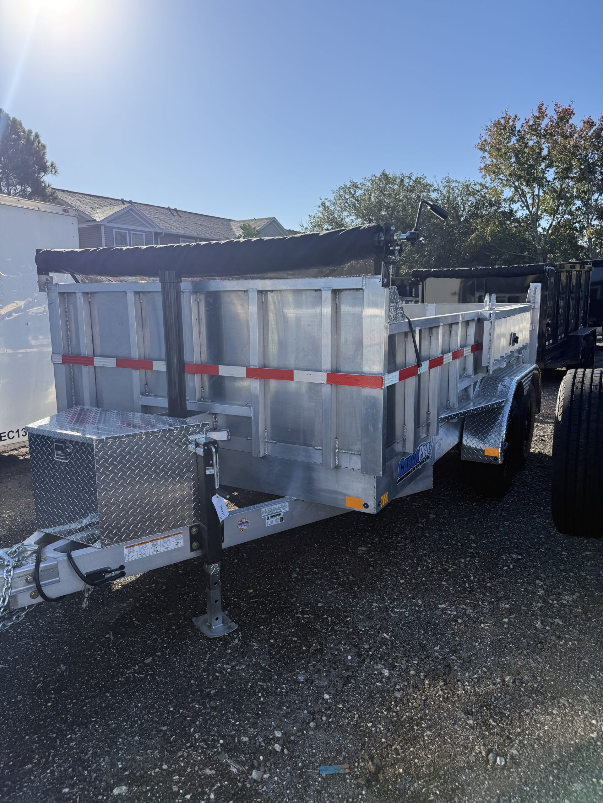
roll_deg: +0.0
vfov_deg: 71.6
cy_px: 402
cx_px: 302
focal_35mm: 24
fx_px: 557
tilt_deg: -8.2
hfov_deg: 56.8
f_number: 1.78
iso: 80
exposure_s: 1/3953
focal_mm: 6.76
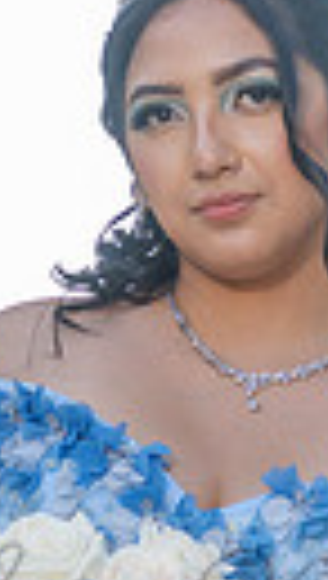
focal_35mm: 400
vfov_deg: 5.4
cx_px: 20
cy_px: 530
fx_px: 6157
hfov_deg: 3.1
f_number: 4
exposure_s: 1/200
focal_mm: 66
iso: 200
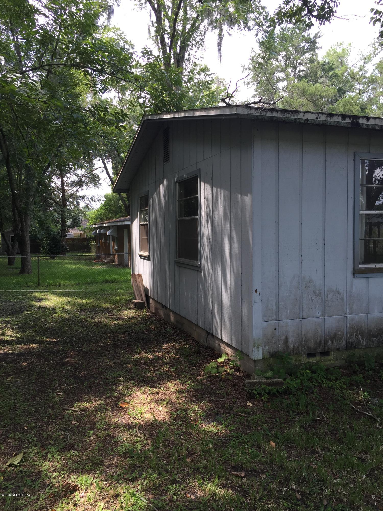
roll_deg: +0.8
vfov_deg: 61.7
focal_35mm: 29
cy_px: 256
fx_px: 428
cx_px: 192
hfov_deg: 48.2
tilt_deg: -0.7
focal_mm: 4.15
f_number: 2.2
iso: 32
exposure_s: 1/179
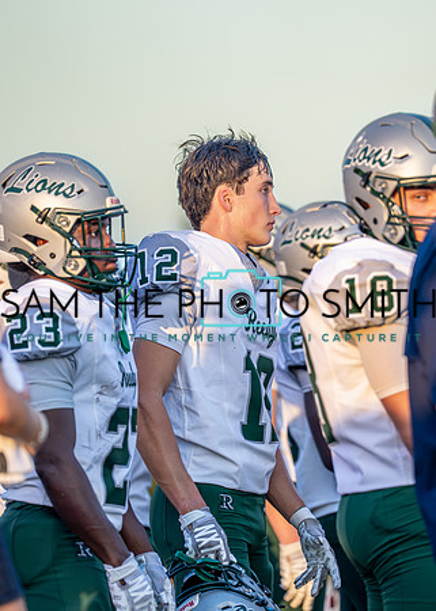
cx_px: 289
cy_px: 304
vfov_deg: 6.6
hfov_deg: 4.7
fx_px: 5327
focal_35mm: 307
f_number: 2.8
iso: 500
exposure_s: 1/1250
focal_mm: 200
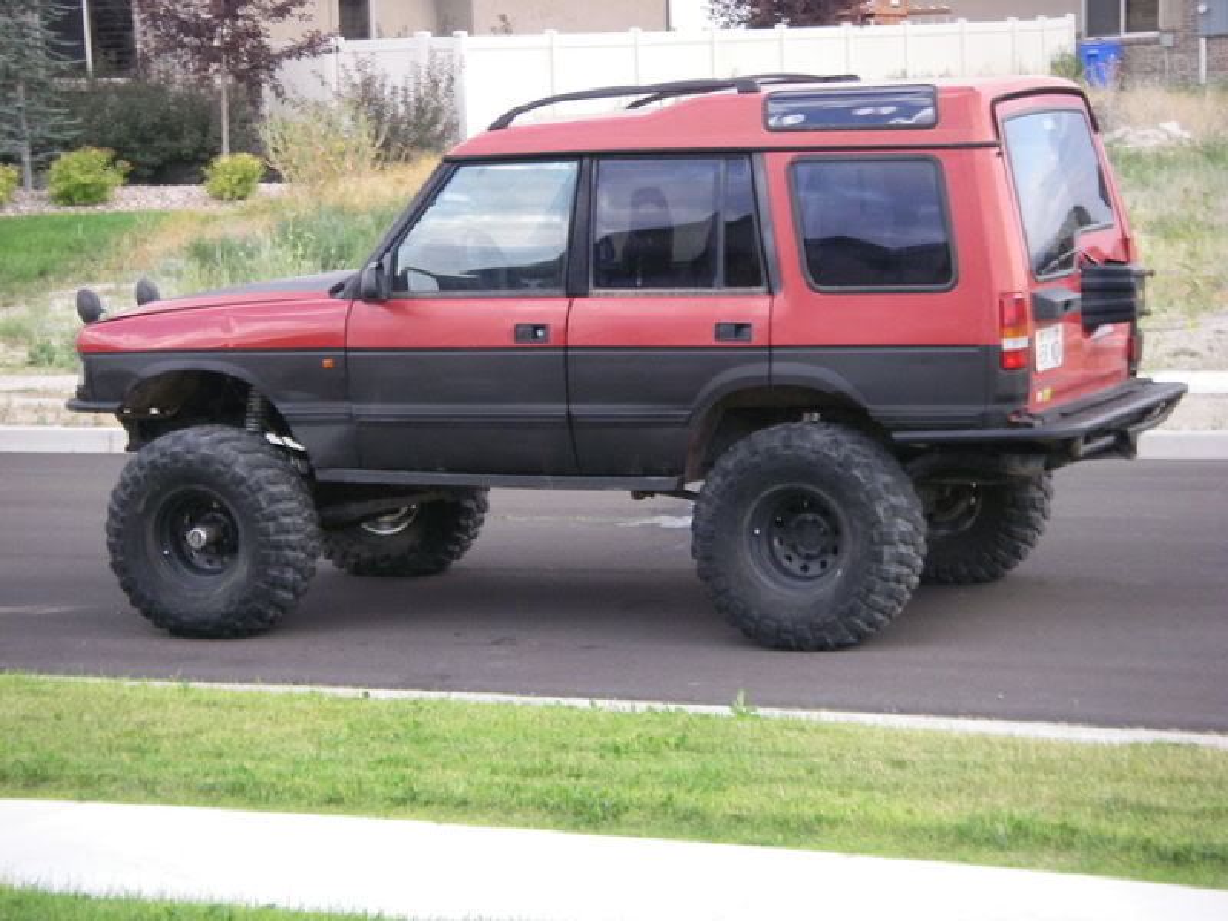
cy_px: 460
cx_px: 614
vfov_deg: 15.2
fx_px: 3441
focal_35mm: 97
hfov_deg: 20.2
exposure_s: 1/80
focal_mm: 16
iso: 160
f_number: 3.9
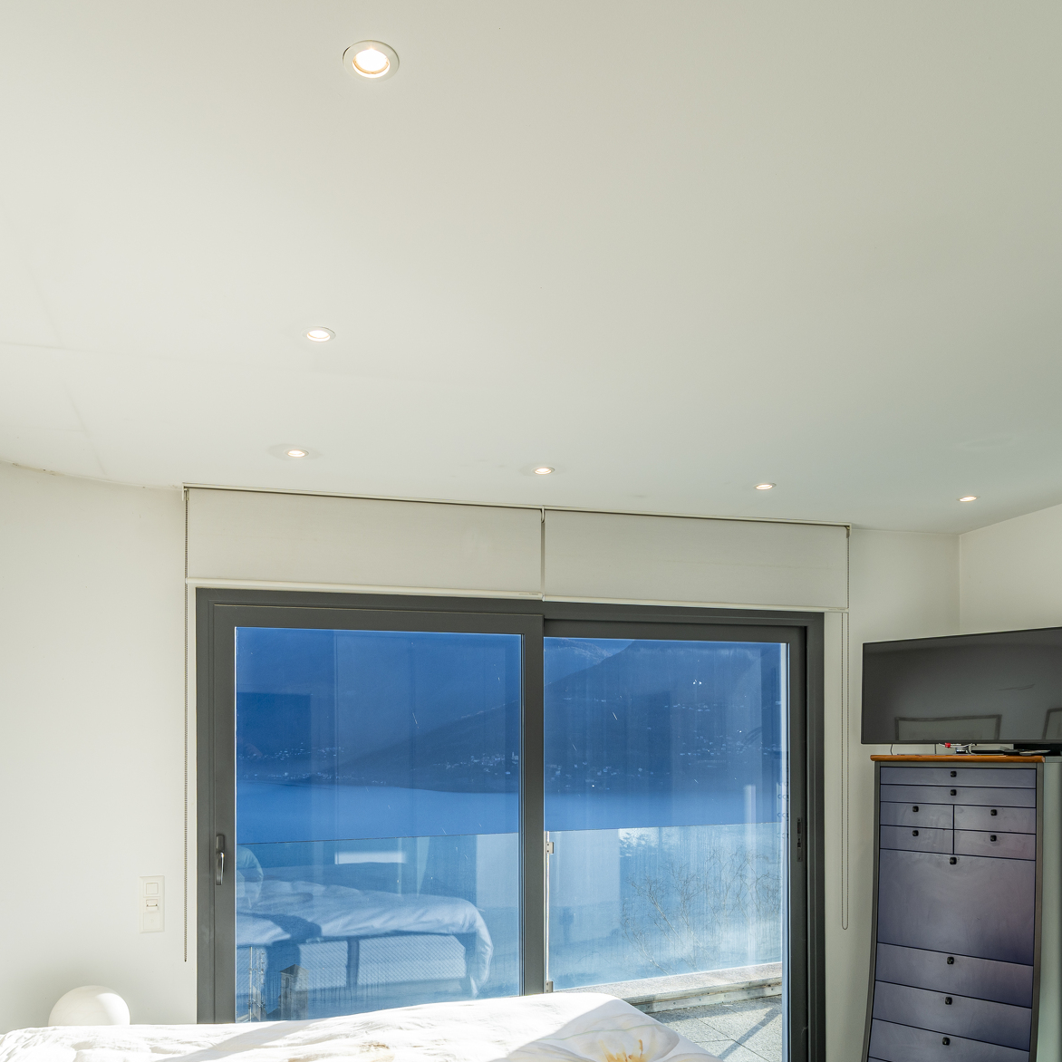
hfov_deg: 60.5
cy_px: 746
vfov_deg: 58.9
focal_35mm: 26
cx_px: 432
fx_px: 902
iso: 64
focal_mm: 14
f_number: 9
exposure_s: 1/30
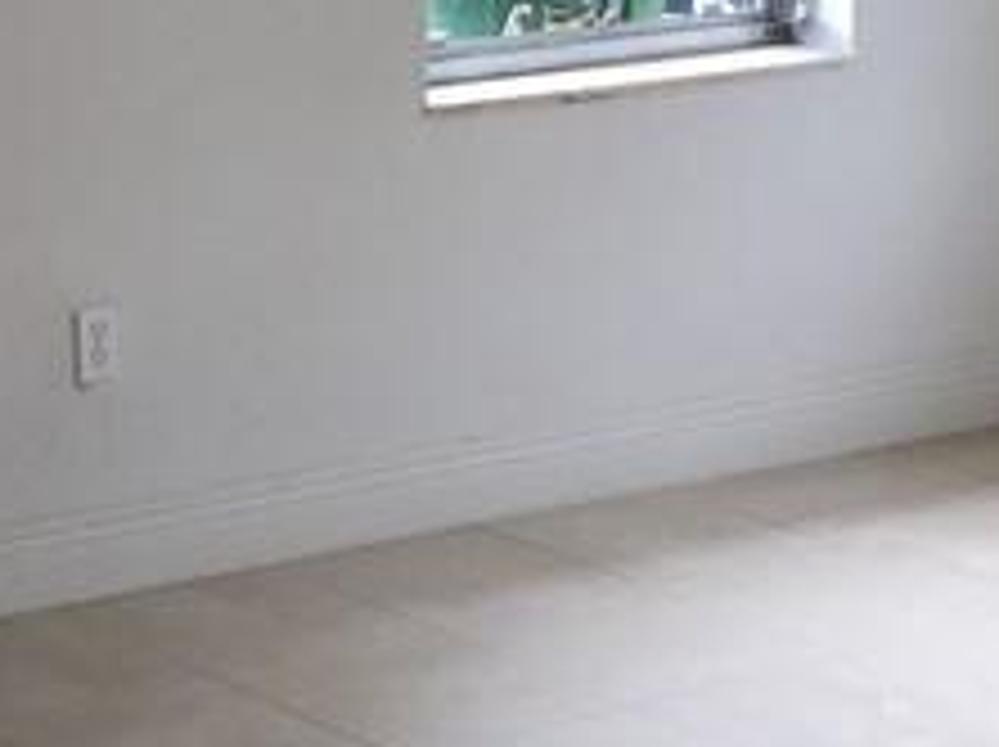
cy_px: 288
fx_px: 3863
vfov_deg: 11.0
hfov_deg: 14.3
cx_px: -166
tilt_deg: -11.4
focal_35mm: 134
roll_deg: +0.1
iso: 50
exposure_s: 1/30
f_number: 2.2
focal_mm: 4.15
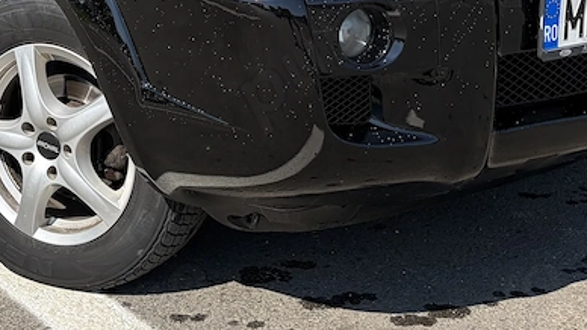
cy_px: 23
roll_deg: +2.2
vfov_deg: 16.3
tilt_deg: -10.4
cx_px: 222
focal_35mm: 73
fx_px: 1136
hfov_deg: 28.9
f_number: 1.6
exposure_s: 1/2012
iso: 50
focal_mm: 5.96
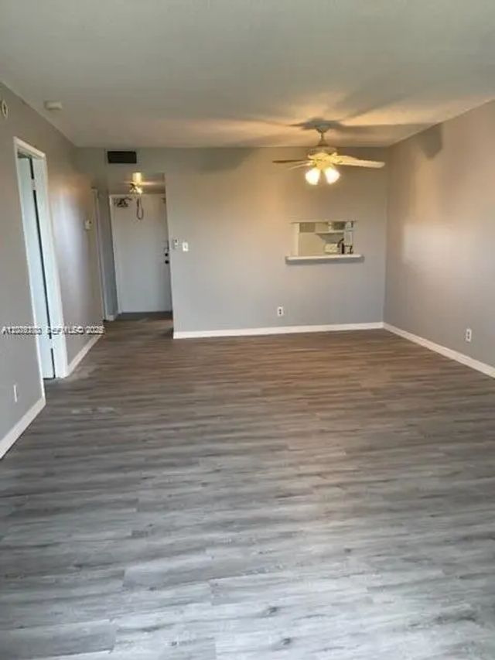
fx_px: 496
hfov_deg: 53.1
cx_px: 248
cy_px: 330
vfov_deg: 67.3
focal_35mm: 26
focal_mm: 5.1
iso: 100
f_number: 1.6
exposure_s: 1/121
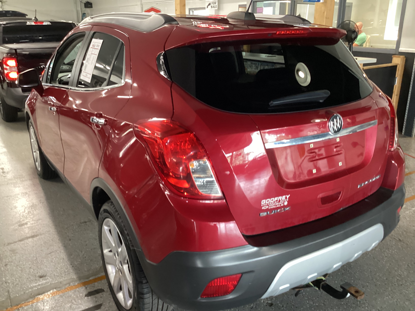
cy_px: 156
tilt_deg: -20.4
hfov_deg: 58.4
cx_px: 208
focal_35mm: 31
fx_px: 372
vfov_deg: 45.4
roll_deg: -1.0
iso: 400
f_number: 2.4
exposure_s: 1/33
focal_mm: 3.3
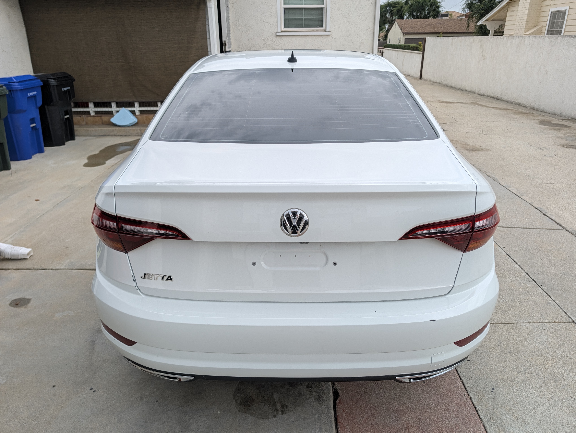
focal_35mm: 24
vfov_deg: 56.9
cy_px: 216
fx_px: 400
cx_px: 288
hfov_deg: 71.6
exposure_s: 1/897
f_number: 1.68
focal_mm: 6.9
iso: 25
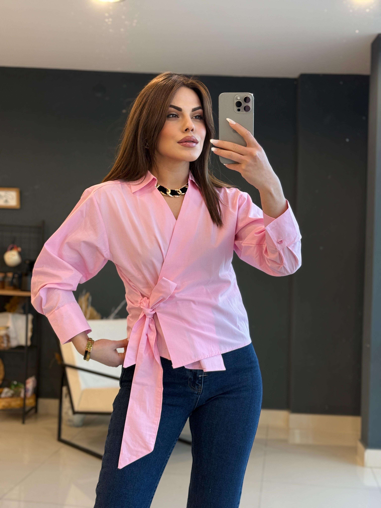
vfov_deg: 39.7
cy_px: 254
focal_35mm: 48
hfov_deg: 30.3
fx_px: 704
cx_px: 190
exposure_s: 1/50
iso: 125
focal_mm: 6.76
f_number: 1.78
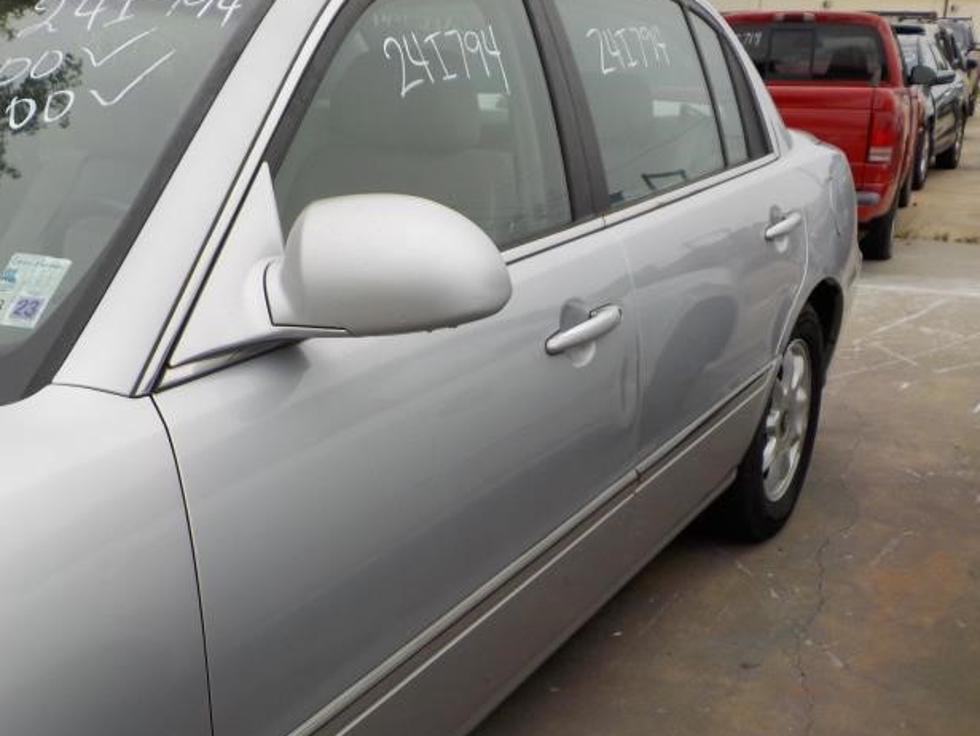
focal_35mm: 39
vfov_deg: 36.6
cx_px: 470
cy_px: 468
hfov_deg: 47.8
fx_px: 1105
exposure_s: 1/320
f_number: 3.3
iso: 125
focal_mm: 4.1
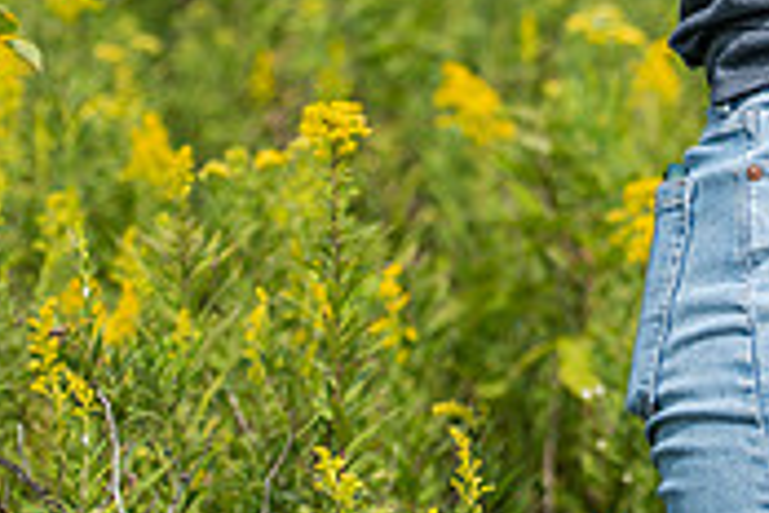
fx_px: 5852
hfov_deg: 7.5
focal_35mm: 274
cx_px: 813
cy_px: -268
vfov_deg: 5.0
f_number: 3.2
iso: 80
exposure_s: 1/640
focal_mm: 82
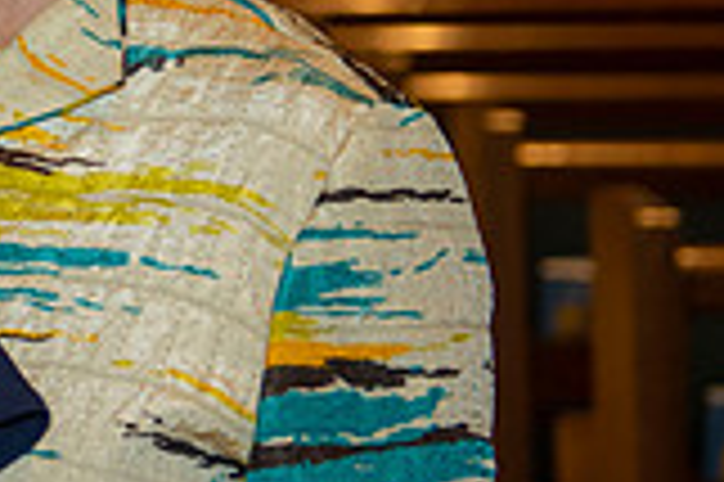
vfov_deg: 6.7
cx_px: -571
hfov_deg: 9.7
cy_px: -248
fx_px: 4058
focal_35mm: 202
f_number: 3.5
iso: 1000
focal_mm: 56
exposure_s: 1/100
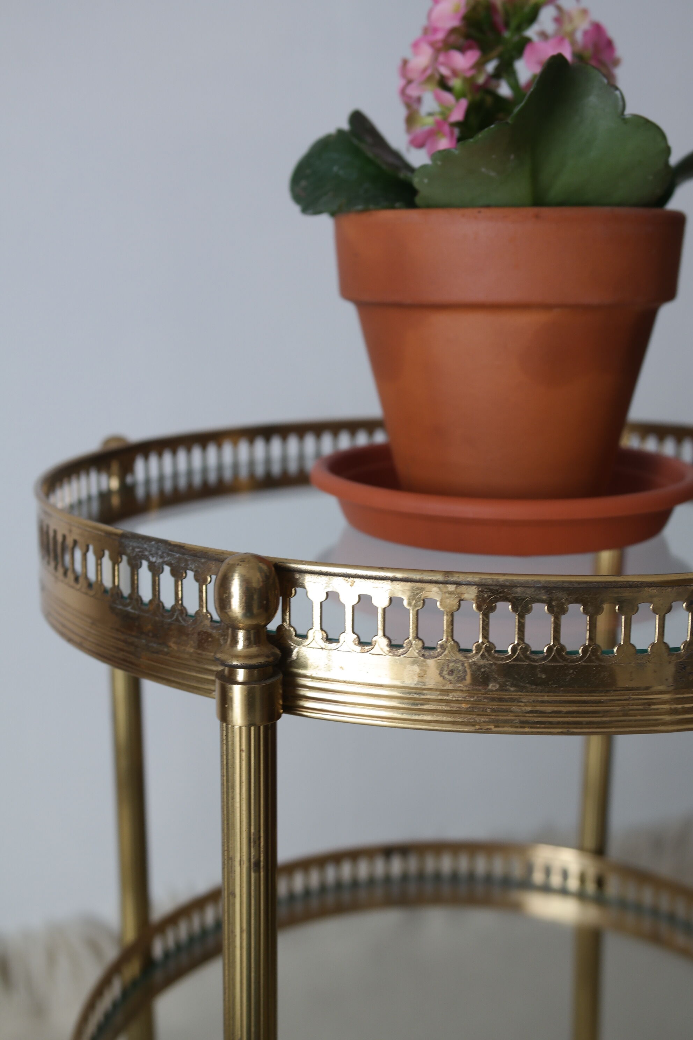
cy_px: 520
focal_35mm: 46
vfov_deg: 42.7
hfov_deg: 29.2
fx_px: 1328
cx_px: 346
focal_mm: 30
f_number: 5.6
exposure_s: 1/25
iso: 200
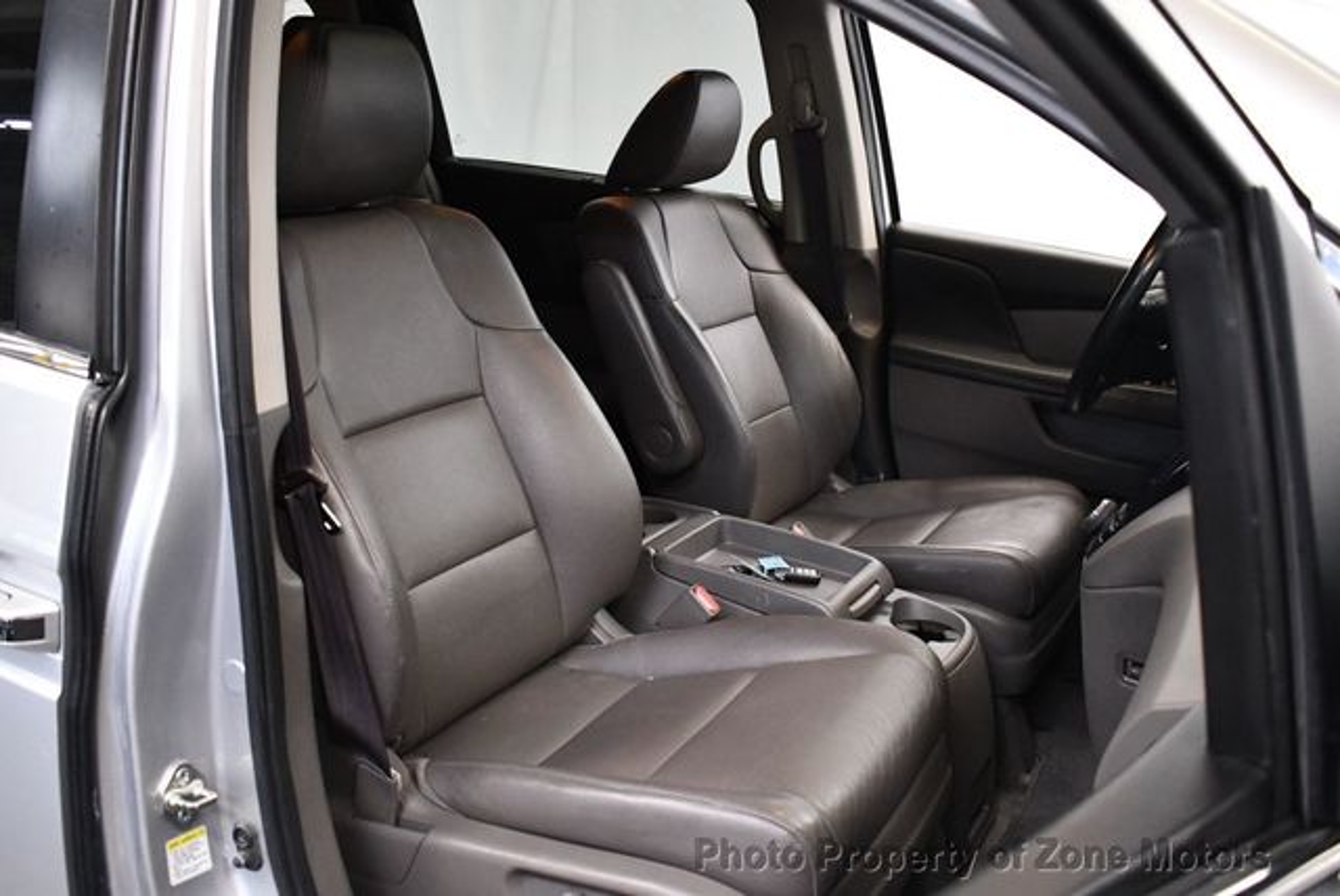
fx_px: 1341
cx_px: 670
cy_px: 448
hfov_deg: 53.1
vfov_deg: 36.9
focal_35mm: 36
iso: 2800
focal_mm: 18
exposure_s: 1/125
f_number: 3.5
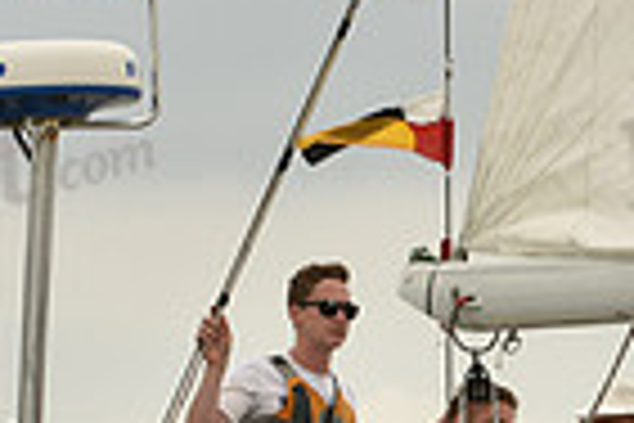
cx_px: 391
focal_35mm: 824
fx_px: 14510
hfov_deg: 2.5
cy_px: 803
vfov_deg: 1.7
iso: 400
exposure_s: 1/800
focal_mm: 200
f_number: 8
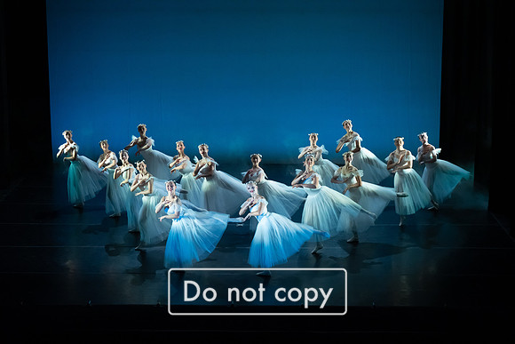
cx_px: 258
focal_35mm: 70
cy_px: 172
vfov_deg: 19.5
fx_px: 1002
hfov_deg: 28.8
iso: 4000
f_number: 5.6
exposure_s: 1/250
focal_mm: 70
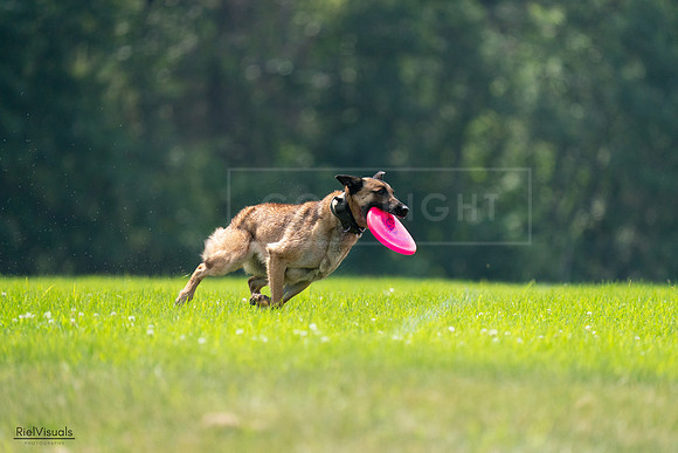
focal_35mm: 493
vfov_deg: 2.8
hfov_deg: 4.2
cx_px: 339
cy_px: 226
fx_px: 9287
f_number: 6.3
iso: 2500
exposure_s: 1/4000
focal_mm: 493
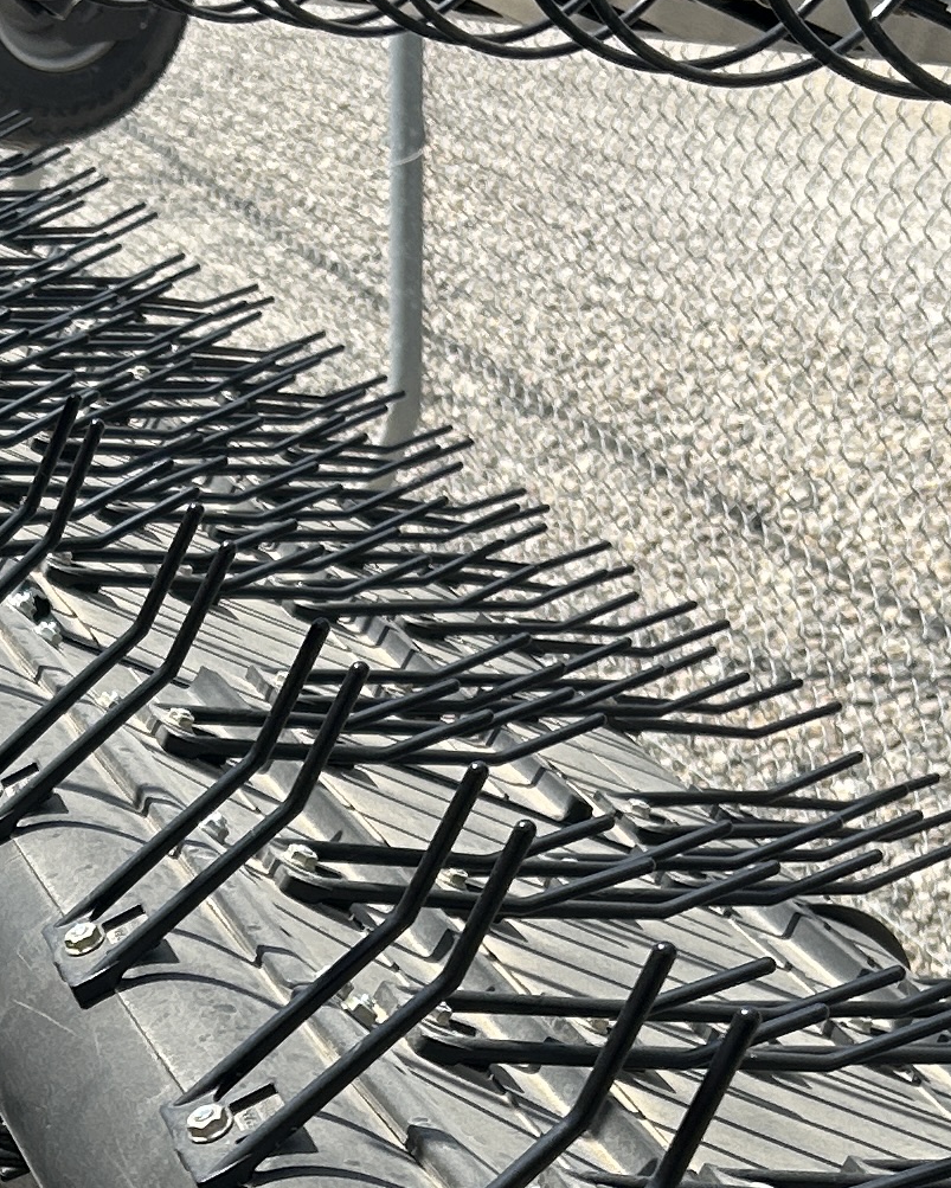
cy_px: 1197
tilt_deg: -24.8
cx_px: -275
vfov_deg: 18.3
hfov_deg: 14.5
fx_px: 3587
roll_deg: -1.9
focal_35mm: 102
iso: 50
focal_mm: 5.7
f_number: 1.5
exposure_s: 1/3968
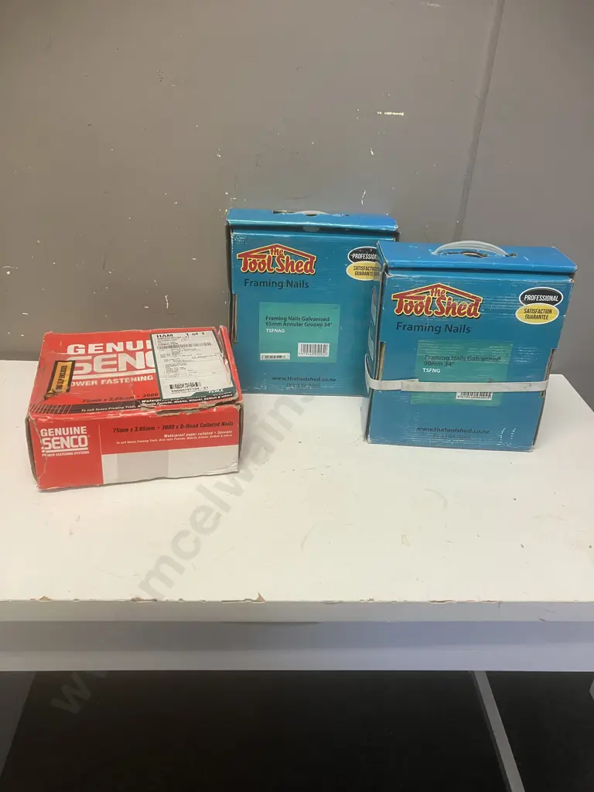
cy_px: 396
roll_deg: -2.8
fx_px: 641
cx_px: 297
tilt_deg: -27.0
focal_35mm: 28
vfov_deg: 63.4
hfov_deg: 49.7
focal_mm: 3.99
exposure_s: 1/50
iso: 64
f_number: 1.8
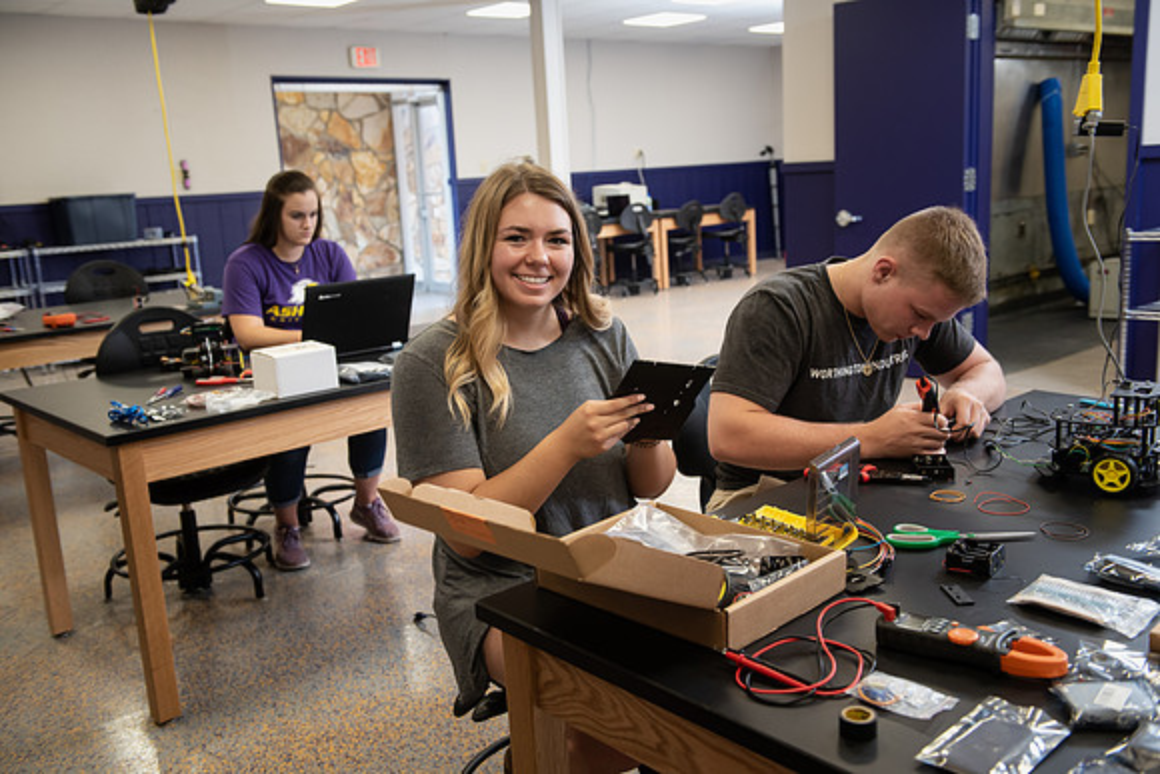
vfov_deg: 38.9
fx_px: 1096
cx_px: 580
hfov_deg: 55.8
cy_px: 387
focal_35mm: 34
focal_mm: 34
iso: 800
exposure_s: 1/100
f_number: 4.5
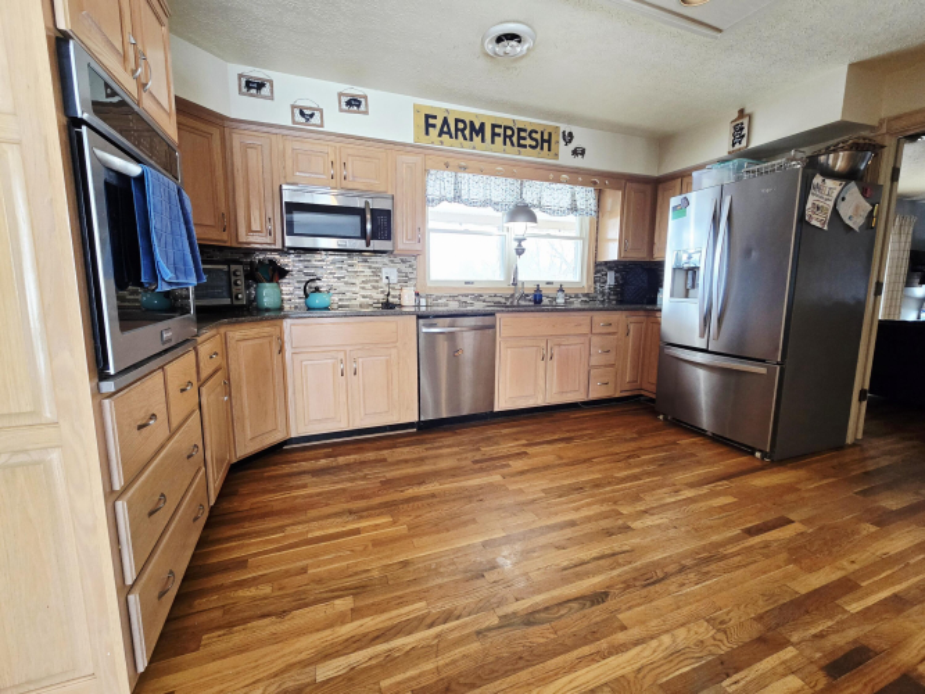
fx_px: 347
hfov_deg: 106.2
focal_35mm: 13
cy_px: 347
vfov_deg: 89.9
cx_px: 462
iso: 250
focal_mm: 2.2
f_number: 2.2
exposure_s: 1/60.2
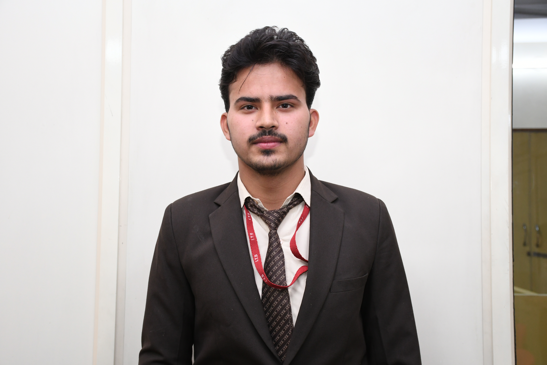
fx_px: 729
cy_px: 182
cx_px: 274
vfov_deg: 28.1
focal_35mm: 48
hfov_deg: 41.1
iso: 1000
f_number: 4.5
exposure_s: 1/125
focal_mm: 32
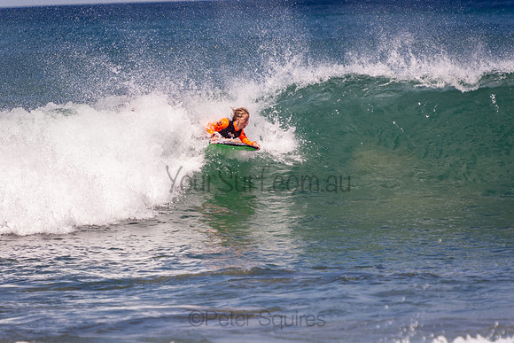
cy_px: 172
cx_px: 257
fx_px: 5998
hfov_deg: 4.9
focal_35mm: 420
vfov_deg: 3.3
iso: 180
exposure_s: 1/1250
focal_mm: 280
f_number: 5.6
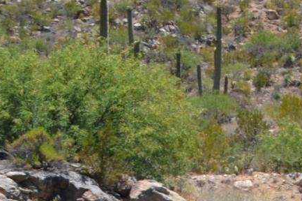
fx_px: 1744
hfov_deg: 7.9
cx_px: 1026
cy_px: 73
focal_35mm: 208
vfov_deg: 6.6
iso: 100
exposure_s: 1/320
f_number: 9
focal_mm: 20
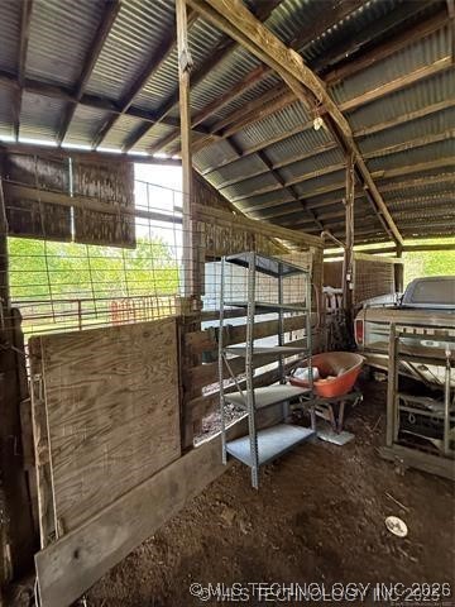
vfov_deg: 102.1
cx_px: 228
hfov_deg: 85.7
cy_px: 304
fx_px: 245
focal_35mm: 14
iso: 320
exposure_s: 1/99
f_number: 2.2
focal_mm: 2.22
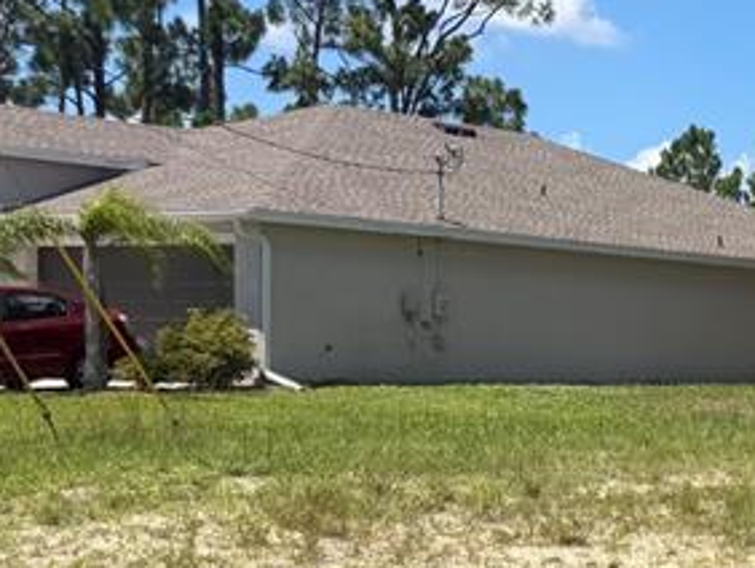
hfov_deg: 18.1
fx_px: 1899
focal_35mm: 87
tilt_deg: -1.6
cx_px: 1344
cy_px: 429
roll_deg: -1.6
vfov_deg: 16.9
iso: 80
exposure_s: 1/4167
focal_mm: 6.76
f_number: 1.78
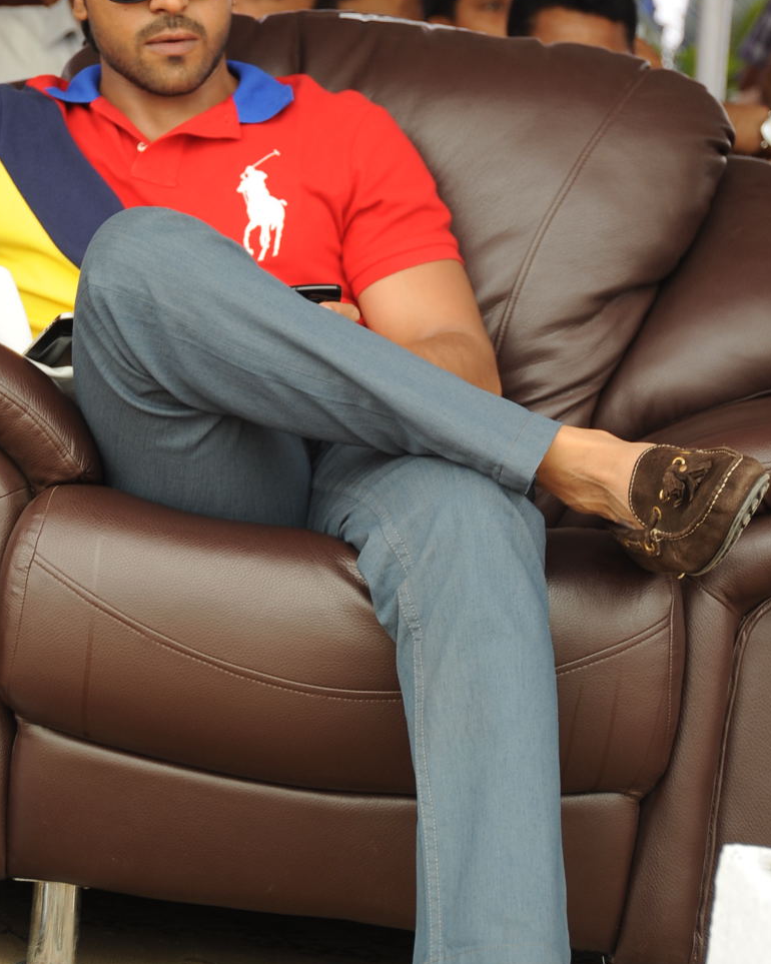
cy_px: 417
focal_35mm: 159
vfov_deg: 12.1
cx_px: 268
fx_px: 4537
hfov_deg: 9.7
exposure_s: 1/125
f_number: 5.6
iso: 400
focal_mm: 102
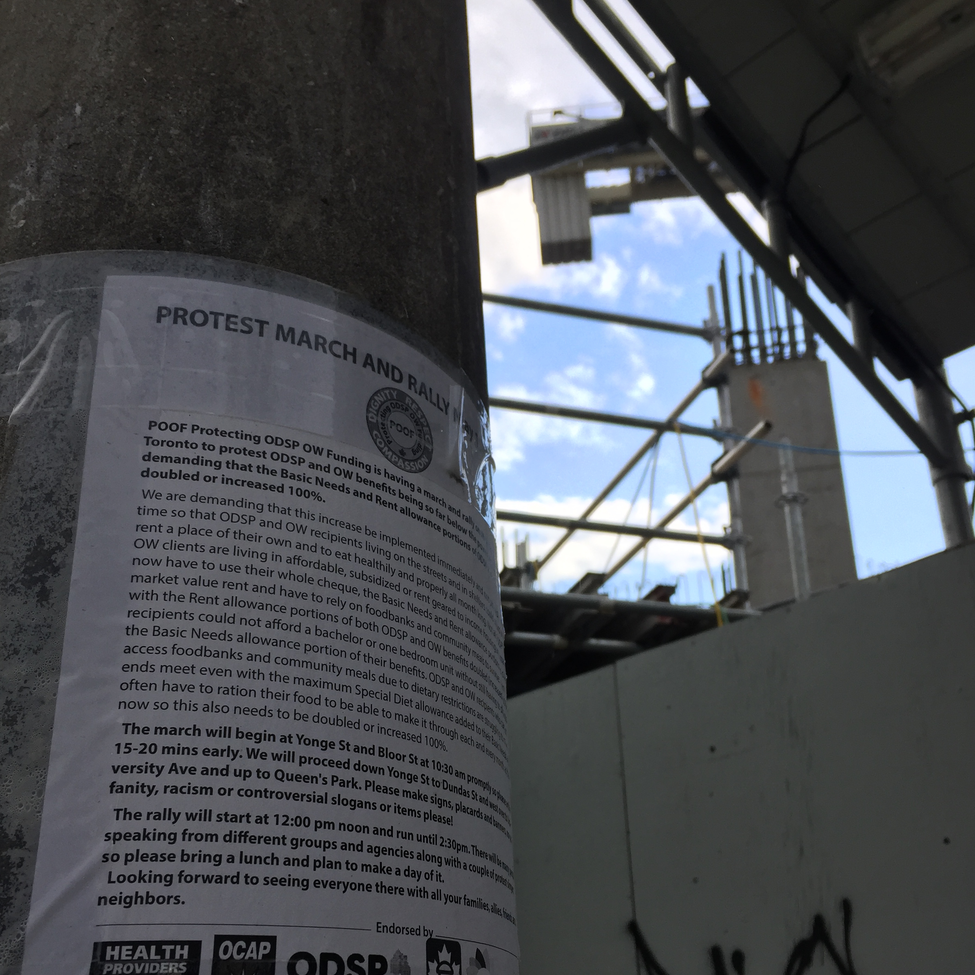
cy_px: 612
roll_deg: +0.3
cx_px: 488
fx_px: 1115
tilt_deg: +21.5
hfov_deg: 47.2
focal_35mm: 35
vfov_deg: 46.8
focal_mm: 4.15
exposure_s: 1/465
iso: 32
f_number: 2.2
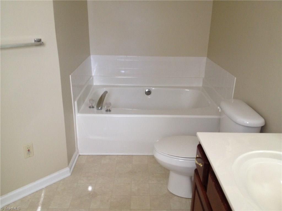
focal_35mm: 35
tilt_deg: -21.1
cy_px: 106
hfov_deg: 52.6
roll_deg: +0.0
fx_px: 285
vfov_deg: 40.7
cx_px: 141
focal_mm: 4.28
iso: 160
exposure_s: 1/20
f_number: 2.4
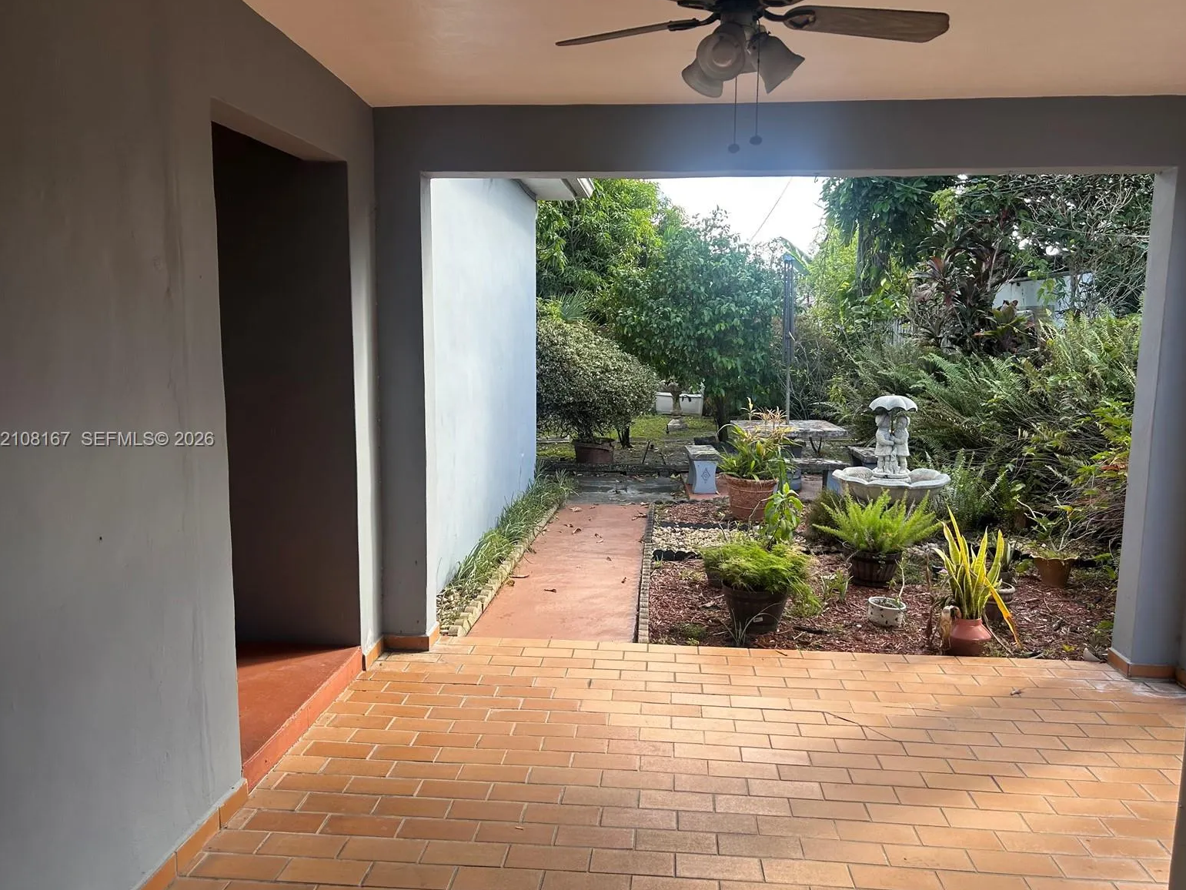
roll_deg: -0.4
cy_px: 440
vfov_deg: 51.4
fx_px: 925
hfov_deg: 65.3
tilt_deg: -7.0
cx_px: 590
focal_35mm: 27
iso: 50
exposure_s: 1/427
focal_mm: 5.7
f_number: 1.5
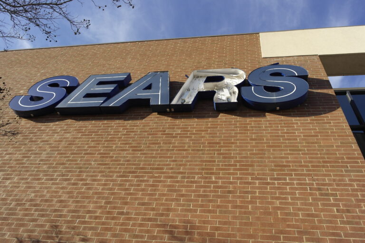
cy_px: 122
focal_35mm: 30
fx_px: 304
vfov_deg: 43.6
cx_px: 182
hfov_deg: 61.9
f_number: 6.3
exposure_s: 1/250
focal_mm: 20
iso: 100
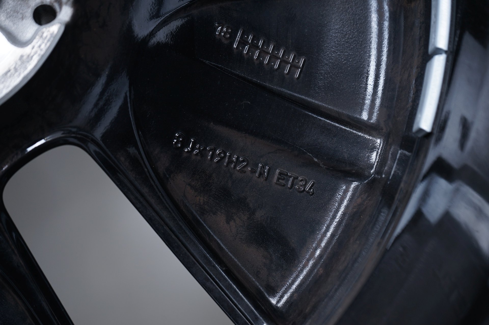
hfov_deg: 30.1
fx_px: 909
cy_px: 162
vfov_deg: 20.3
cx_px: 244
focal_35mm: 67
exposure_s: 1/100
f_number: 7.1
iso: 250
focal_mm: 67
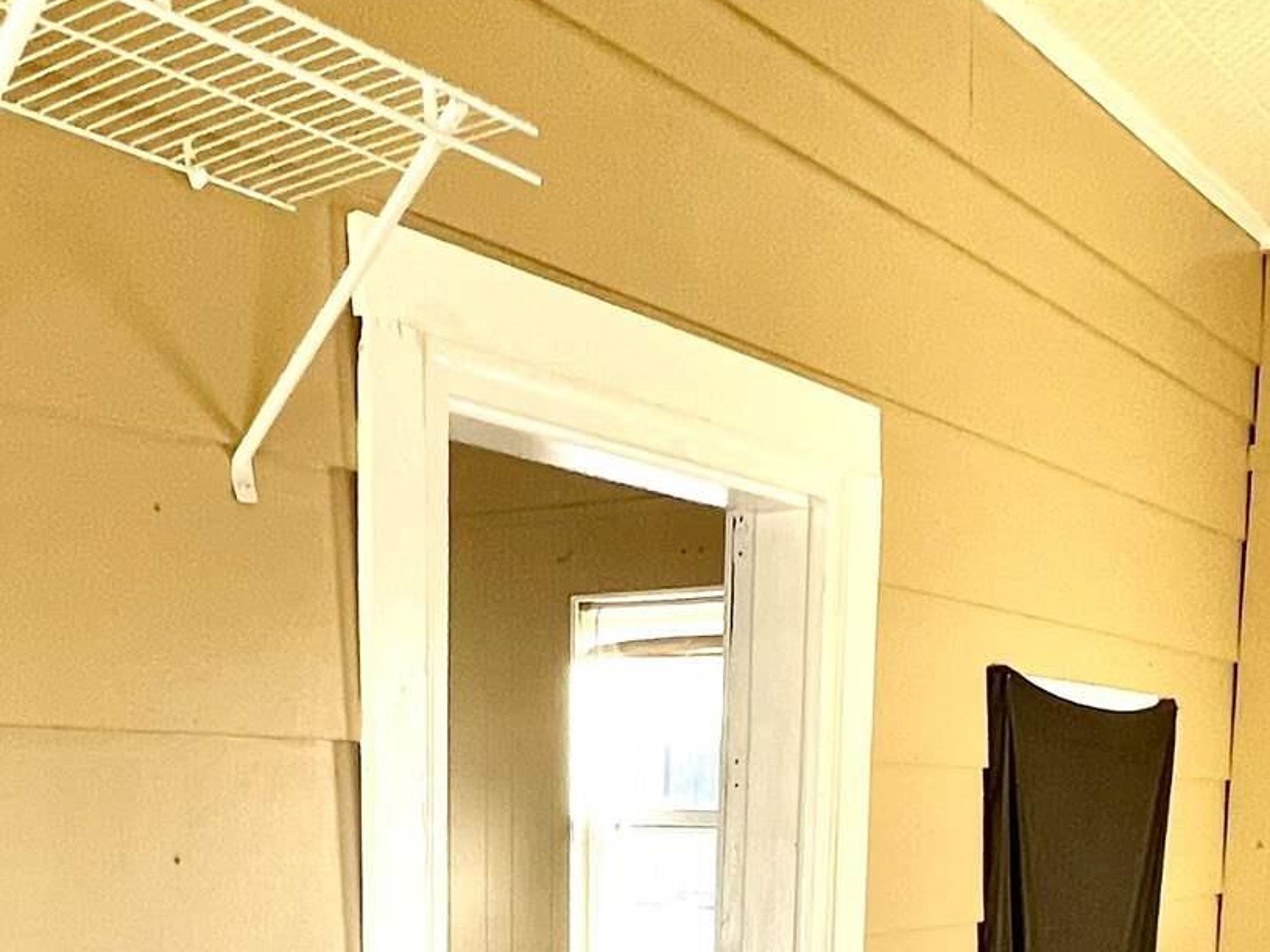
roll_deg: -0.8
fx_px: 1797
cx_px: 549
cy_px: 1151
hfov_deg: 38.8
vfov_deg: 26.3
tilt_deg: -10.9
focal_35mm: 49
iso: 125
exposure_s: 1/99
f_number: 1.8
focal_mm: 1.57
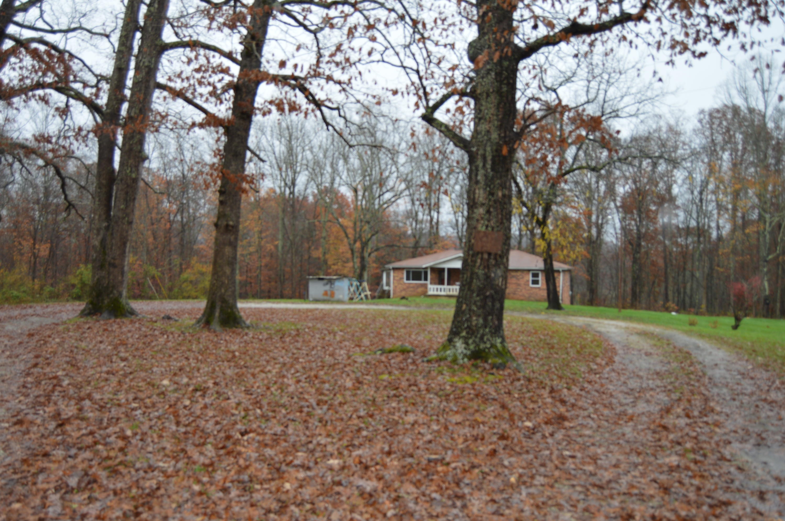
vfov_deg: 43.5
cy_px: 260
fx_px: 654
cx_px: 392
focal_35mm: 30
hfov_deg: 62.0
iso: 200
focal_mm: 20
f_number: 4
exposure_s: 1/125
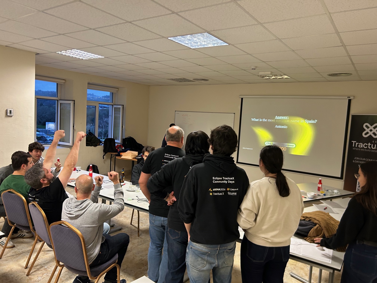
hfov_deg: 67.3
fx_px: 283
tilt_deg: -2.1
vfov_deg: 53.1
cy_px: 142
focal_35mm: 26
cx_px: 188
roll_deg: -5.0
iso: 160
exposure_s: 1/50
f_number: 1.5
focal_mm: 5.7
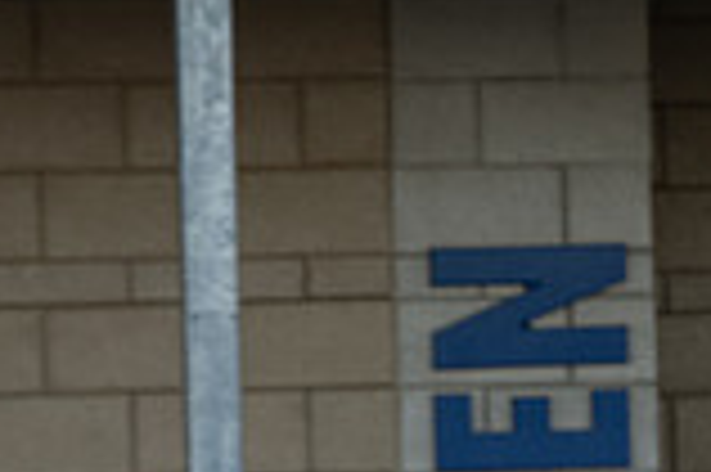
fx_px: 6984
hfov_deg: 5.8
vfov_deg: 3.8
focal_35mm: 354
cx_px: 436
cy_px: 895
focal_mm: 83
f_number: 5
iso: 1000
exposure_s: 1/1000
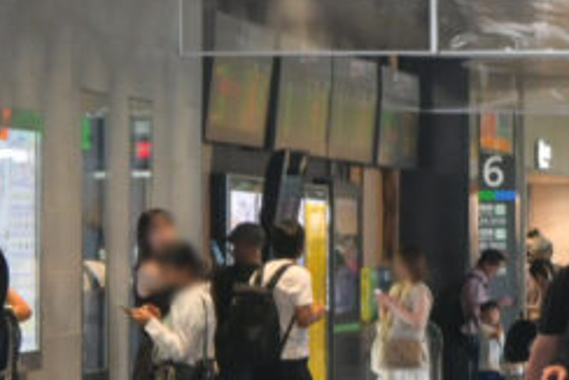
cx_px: 1056
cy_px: 132
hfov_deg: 6.4
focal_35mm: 315
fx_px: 4982
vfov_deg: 4.4
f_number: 6.3
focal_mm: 50
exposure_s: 1/80
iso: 800
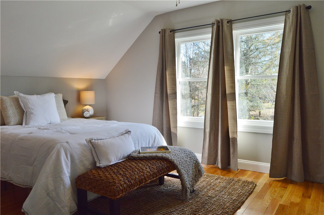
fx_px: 243
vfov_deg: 47.8
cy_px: 108
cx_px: 162
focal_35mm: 27
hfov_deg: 67.4
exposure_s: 1/160
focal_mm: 18
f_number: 9
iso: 400
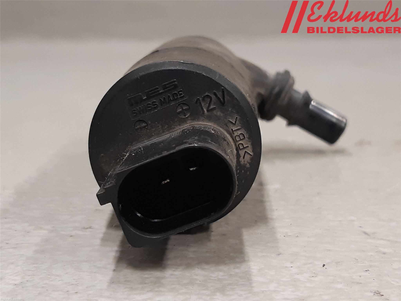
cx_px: 200
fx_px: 301
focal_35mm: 26
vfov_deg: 53.1
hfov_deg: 67.3
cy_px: 150
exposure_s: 1/50
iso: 160
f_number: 1.7
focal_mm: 3.93
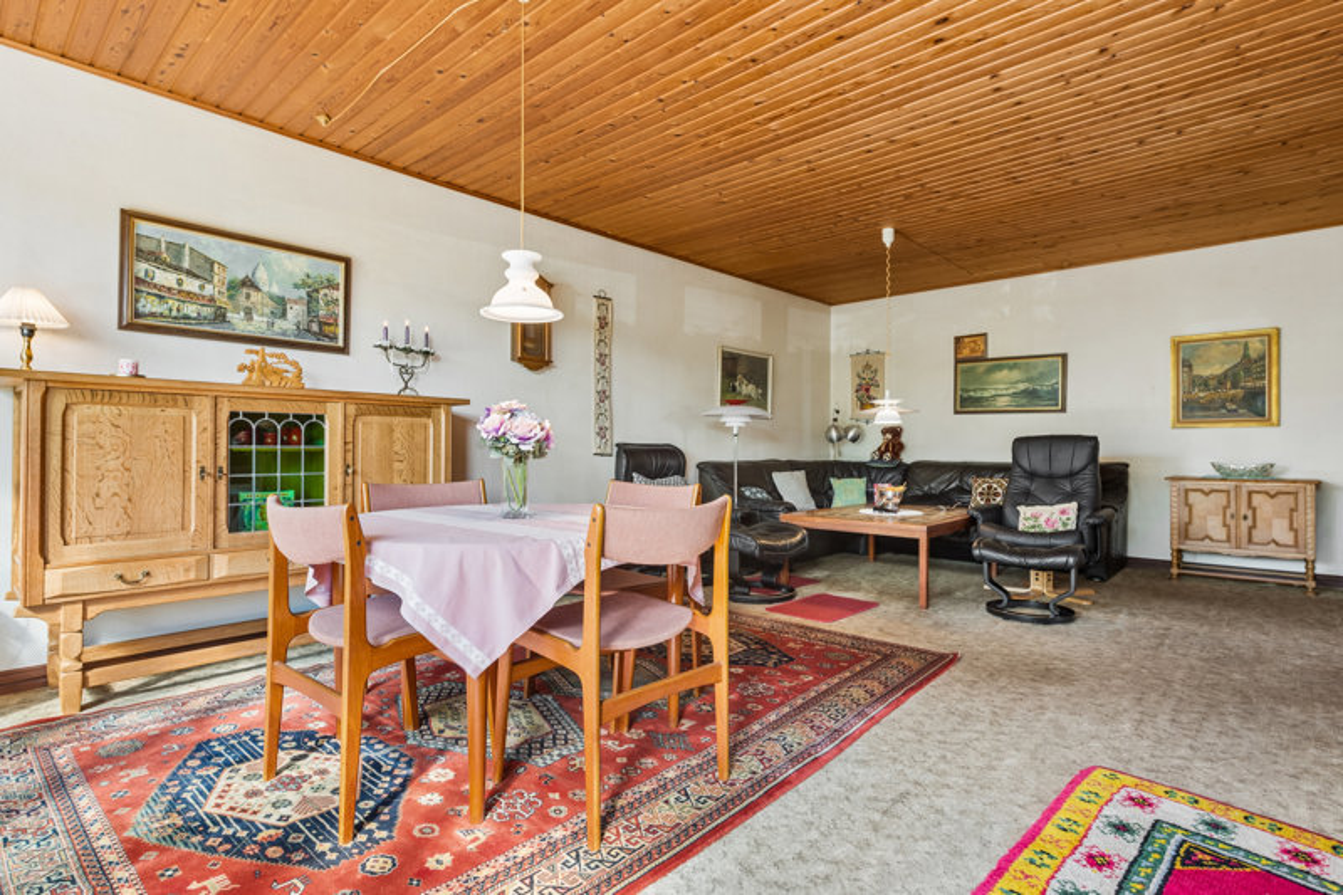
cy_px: 448
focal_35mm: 18
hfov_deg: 90.0
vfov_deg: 67.4
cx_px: 672
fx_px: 671
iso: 200
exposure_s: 1/10
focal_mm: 18
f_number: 10
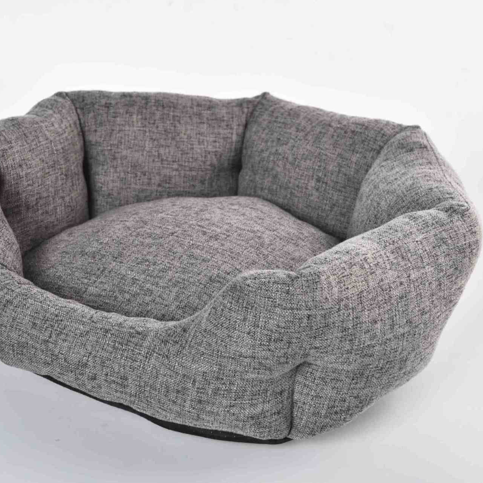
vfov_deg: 24.3
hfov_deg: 24.3
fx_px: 1121
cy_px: 242
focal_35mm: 71
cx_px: 180
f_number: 10
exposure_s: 1/125
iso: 320
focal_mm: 55
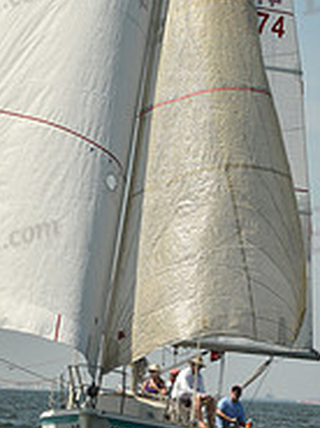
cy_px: 109
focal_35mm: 278
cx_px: 180
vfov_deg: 7.1
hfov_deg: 5.3
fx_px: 3438
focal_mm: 92
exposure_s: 1/1250
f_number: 10
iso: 320
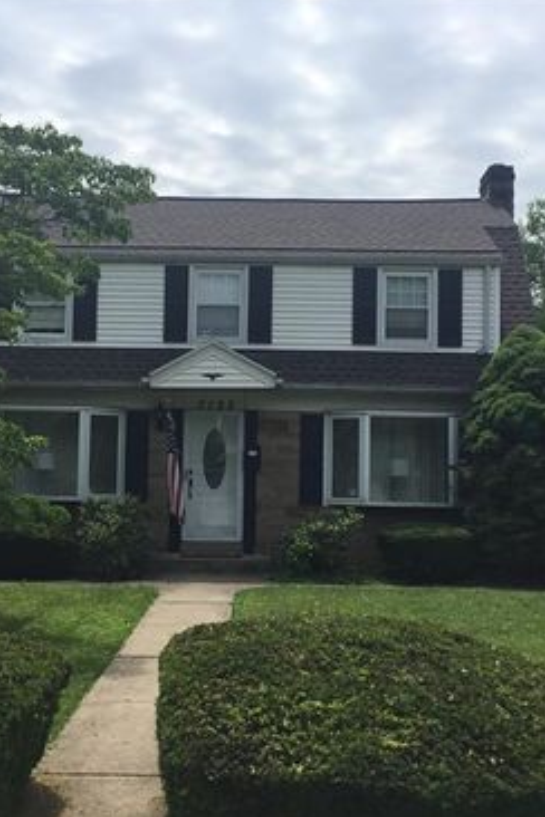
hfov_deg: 30.5
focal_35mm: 44
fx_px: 999
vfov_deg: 44.5
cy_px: 407
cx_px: 248
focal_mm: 3.3
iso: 25
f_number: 2.4
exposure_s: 1/1988
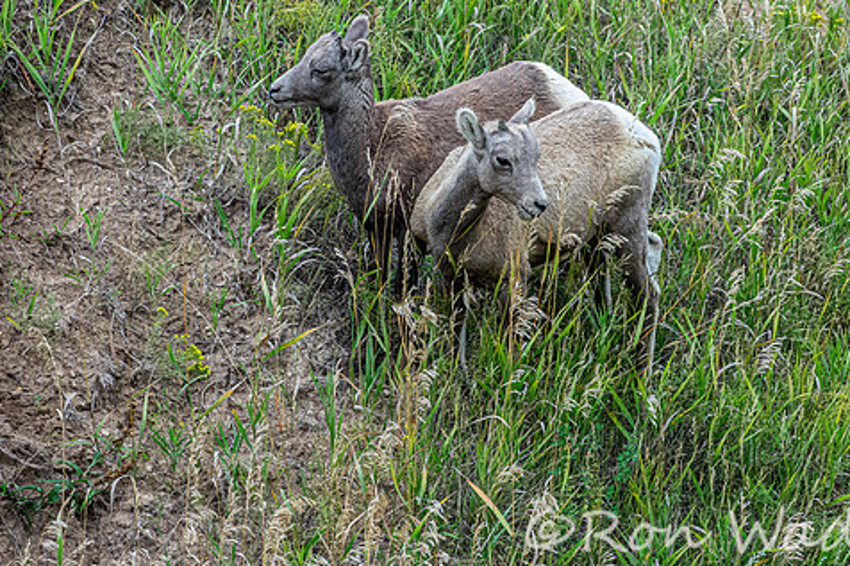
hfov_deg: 5.0
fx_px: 9818
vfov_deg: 3.3
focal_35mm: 416
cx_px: 495
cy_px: 231
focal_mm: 105.83
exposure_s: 1/500
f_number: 4
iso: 800
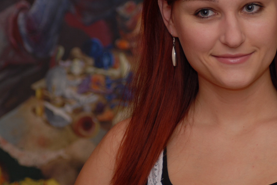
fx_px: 2025
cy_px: 60
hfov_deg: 7.8
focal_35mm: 263
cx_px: 219
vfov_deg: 5.2
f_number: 4
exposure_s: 1/60
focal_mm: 95
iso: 100
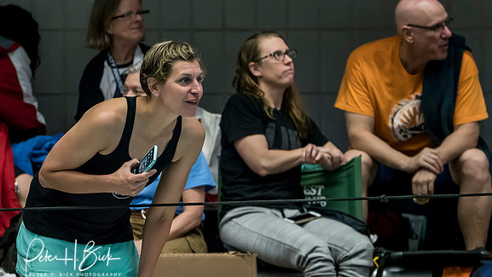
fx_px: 7739
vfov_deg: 2.1
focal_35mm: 593
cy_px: 143
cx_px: 180
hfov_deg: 3.6
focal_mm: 200
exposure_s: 1/1000
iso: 3200
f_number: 2.8
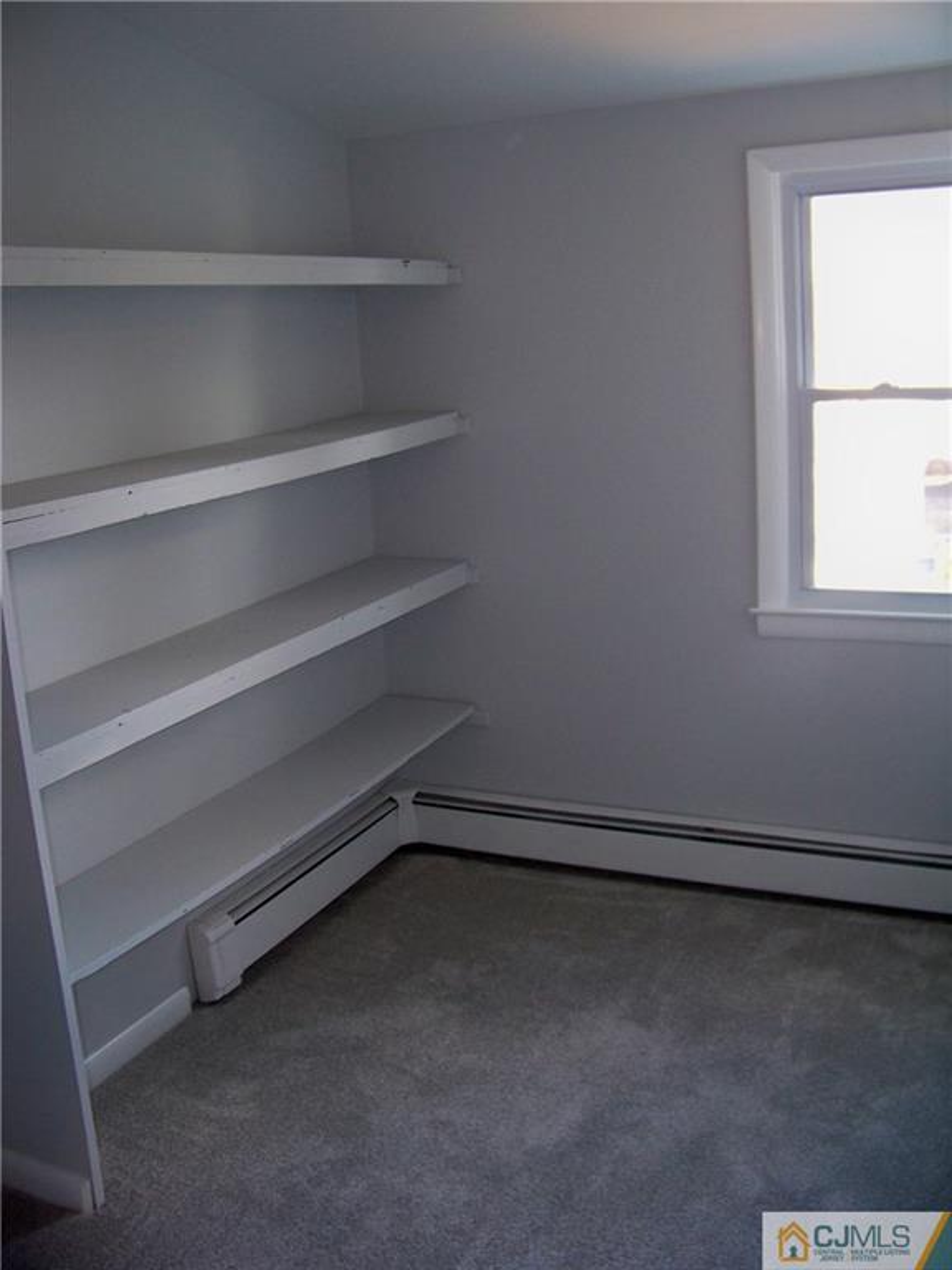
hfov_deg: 42.9
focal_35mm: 33
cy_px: 635
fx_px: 1210
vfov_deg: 55.4
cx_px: 476
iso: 200
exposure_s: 1/30
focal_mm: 5.85
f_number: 2.8
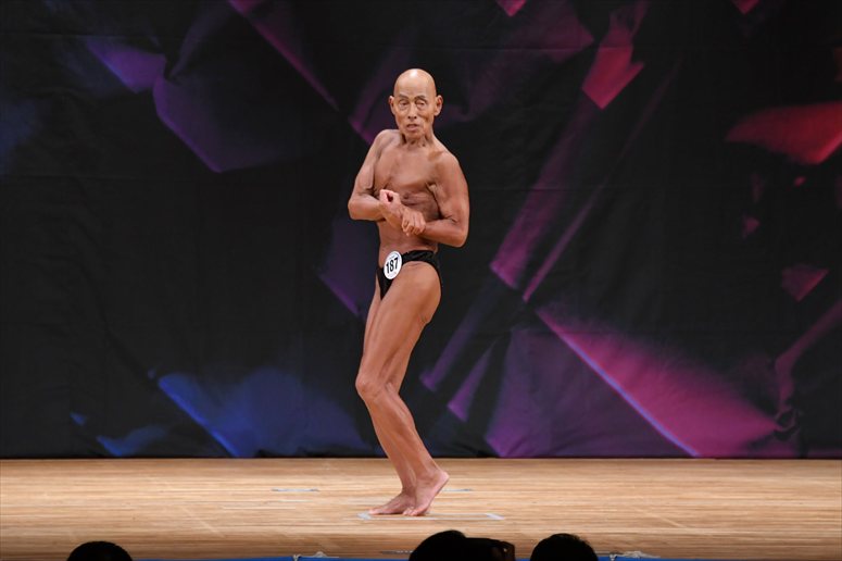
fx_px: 6312
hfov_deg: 7.6
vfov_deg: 5.1
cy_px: 280
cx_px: 421
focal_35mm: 270
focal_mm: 180
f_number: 5.6
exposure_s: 1/400
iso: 2500
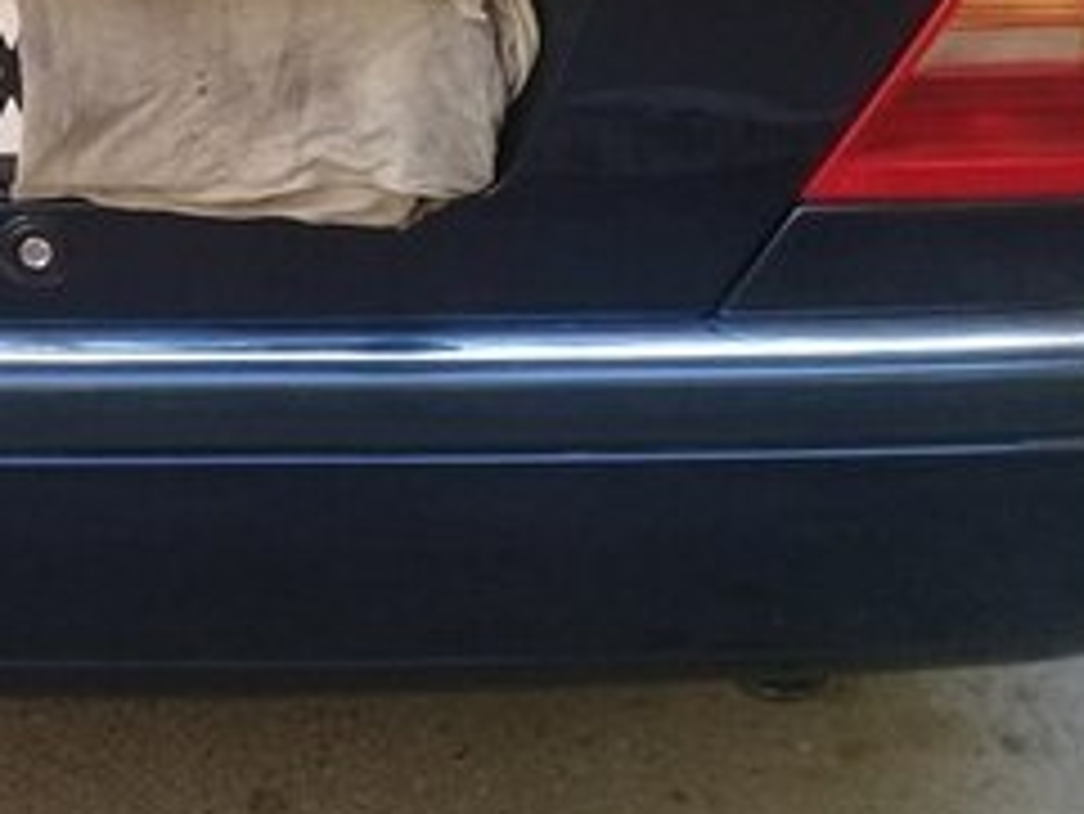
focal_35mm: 85
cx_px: 112
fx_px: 2663
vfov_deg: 16.7
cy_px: -133
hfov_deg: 22.5
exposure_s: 1/50
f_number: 2.2
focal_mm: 3.3
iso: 50
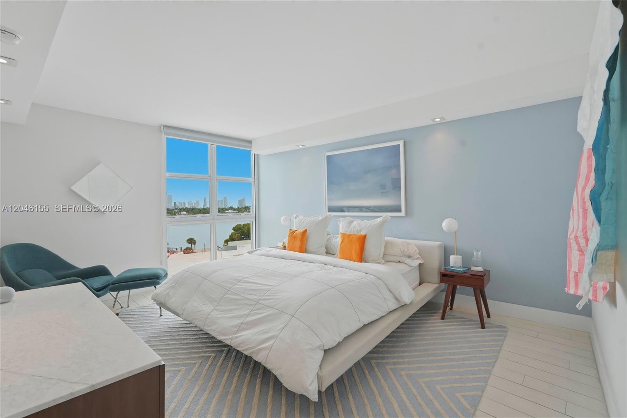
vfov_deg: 72.0
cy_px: 209
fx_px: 287
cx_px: 314
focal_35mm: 16
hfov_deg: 95.0
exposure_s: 1/40
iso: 200
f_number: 8
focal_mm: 16.5
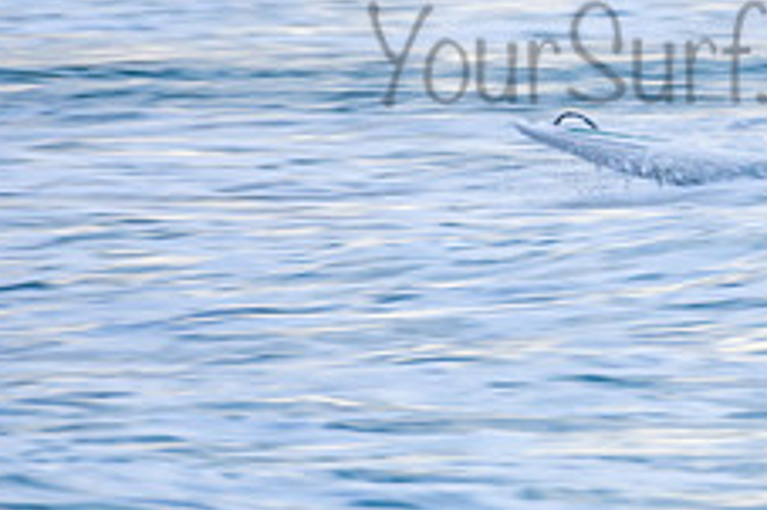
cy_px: 25
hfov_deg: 1.1
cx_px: 716
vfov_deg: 0.7
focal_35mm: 1916
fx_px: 40791
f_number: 5.6
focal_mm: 500
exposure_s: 1/50
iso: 200
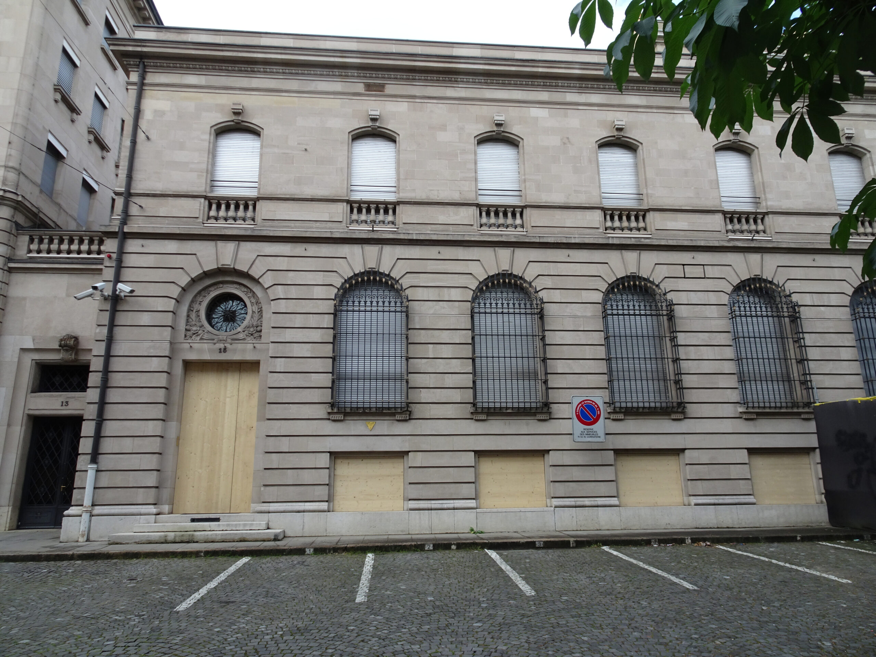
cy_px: 328
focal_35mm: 24
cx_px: 438
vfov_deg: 56.8
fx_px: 607
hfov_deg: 71.6
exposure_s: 1/200
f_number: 3.5
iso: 80
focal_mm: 4.1
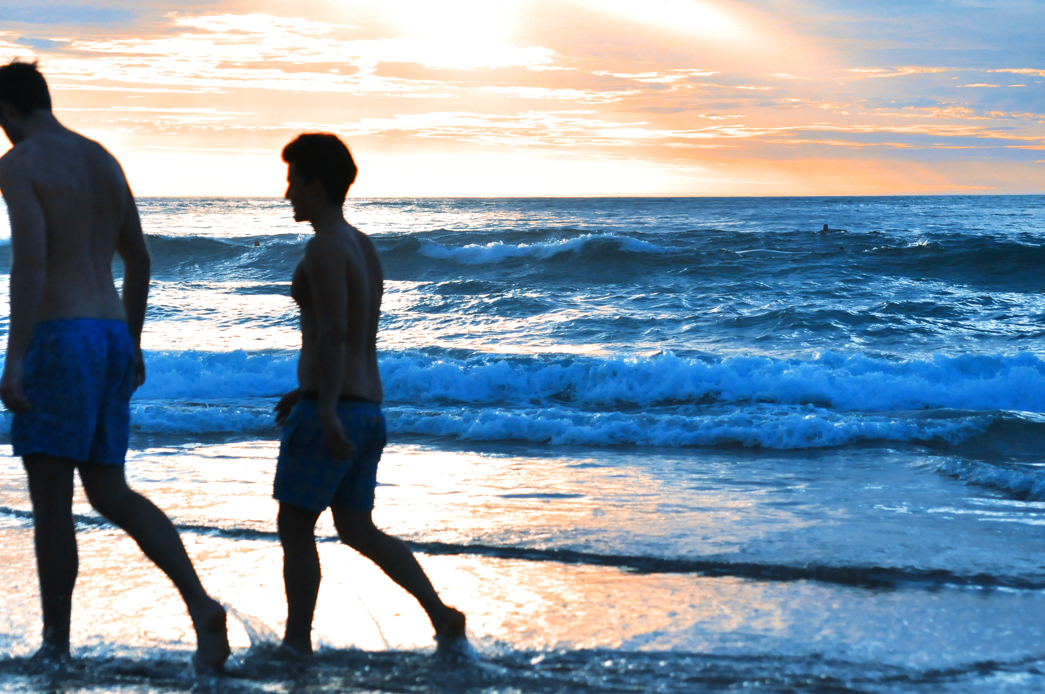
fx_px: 4001
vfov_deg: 9.9
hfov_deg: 14.9
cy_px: 347
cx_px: 522
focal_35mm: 138
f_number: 5
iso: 1400
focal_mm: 92
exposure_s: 1/4000
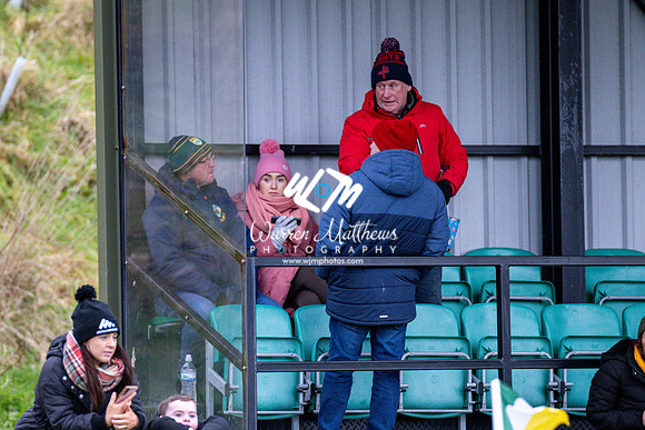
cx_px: 267
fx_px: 8155
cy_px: 262
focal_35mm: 455
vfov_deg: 3.0
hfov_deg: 4.5
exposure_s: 1/640
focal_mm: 300
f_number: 2.8
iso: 1800
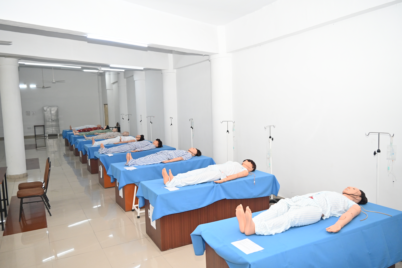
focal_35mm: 27
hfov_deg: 67.4
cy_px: 134
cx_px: 201
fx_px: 301
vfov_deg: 47.9
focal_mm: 18
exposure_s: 1/125
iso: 1000
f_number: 3.5
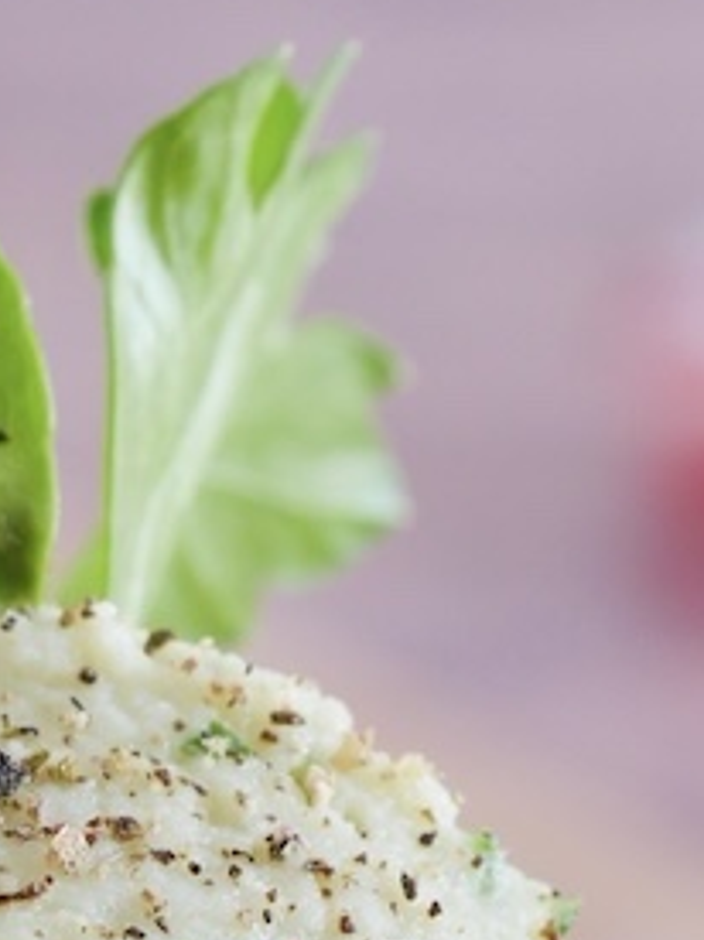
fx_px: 10177
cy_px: 1432
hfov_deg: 4.0
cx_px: 7
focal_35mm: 375
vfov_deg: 5.2
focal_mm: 43
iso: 200
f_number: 5.6
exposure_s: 1/15
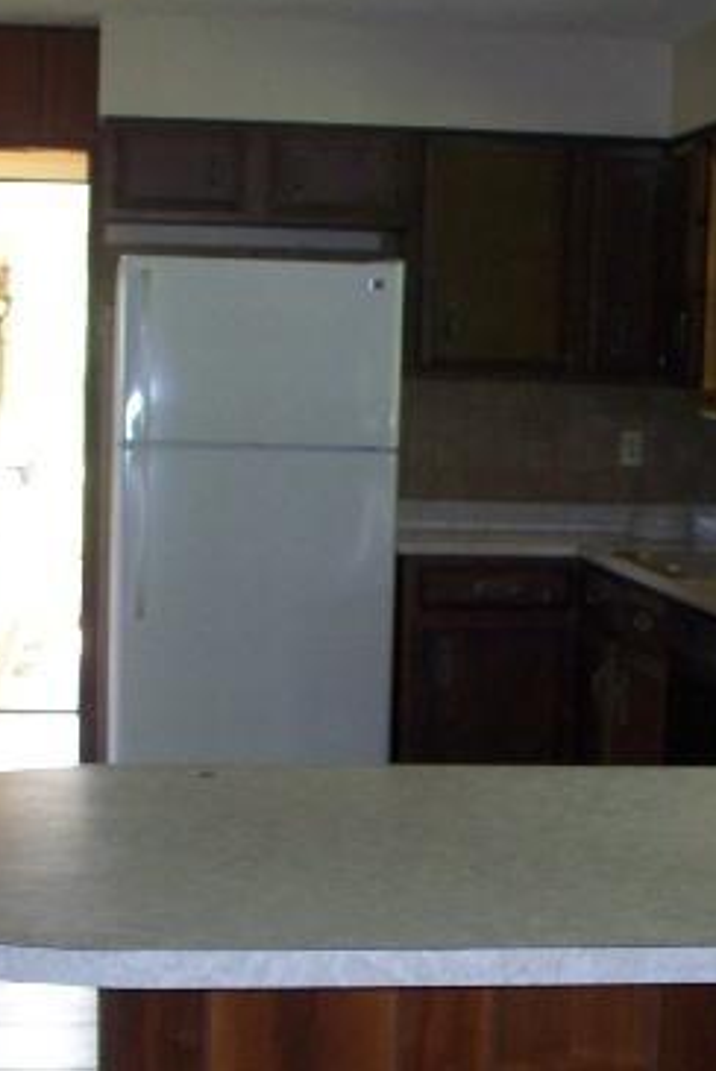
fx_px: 2442
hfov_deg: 16.7
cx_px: 470
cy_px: 666
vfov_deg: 24.7
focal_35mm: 82
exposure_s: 1/60
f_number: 2.8
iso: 200
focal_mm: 7.54
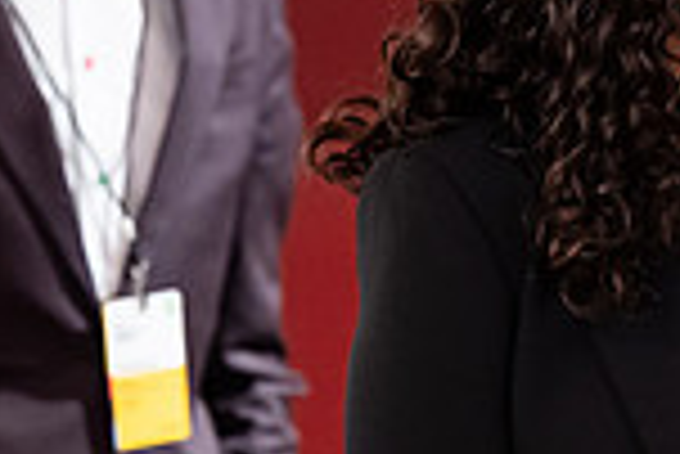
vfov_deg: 3.4
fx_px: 7657
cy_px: 45
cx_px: 671
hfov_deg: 5.1
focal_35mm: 405
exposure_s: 1/160
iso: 2500
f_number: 3.2
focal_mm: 105
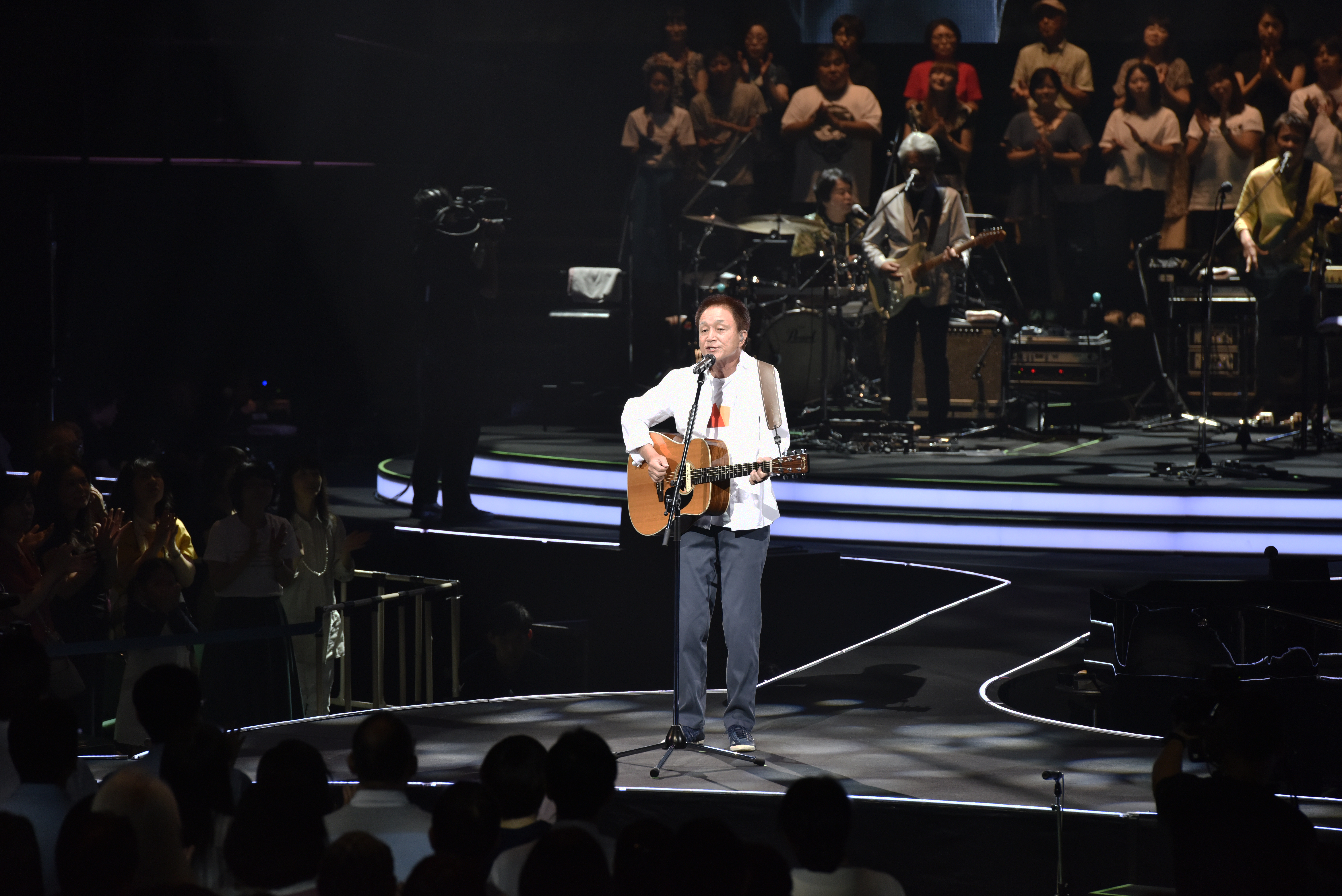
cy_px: 448
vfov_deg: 6.9
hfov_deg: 10.3
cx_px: 671
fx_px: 7457
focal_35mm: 200
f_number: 5.6
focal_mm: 200
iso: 1600
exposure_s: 1/400
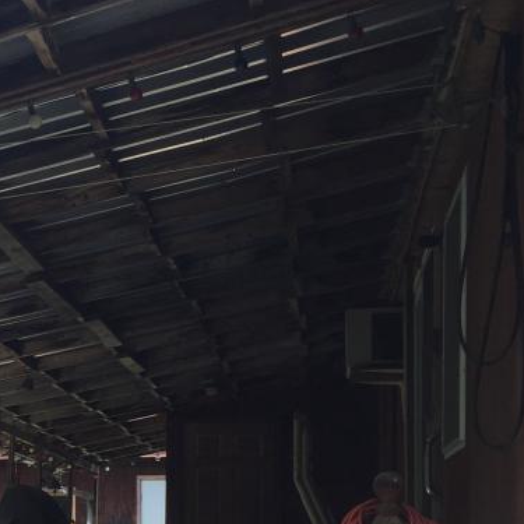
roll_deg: -2.2
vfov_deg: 24.2
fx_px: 1199
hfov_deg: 22.4
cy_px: 423
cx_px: -137
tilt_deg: +5.2
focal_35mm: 70
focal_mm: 4.15
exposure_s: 1/514
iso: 32
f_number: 2.2
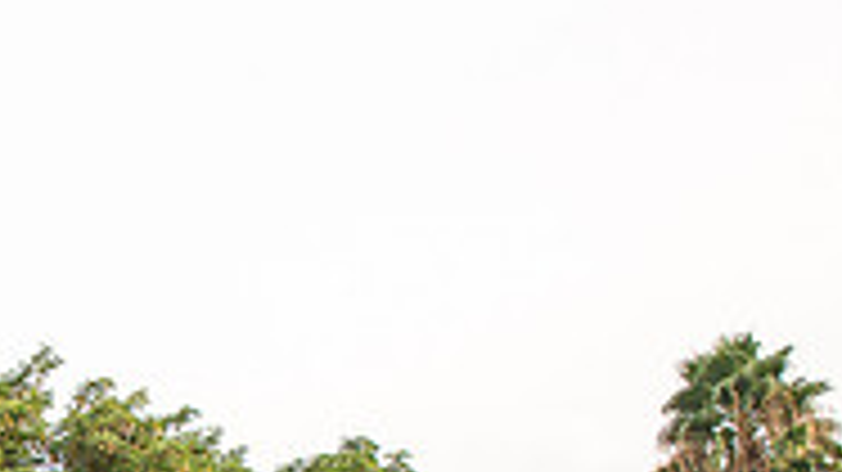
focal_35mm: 78
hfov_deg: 24.3
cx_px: -212
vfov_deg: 14.2
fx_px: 1741
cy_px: 771
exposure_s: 1/400
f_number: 3.5
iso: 100
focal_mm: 24
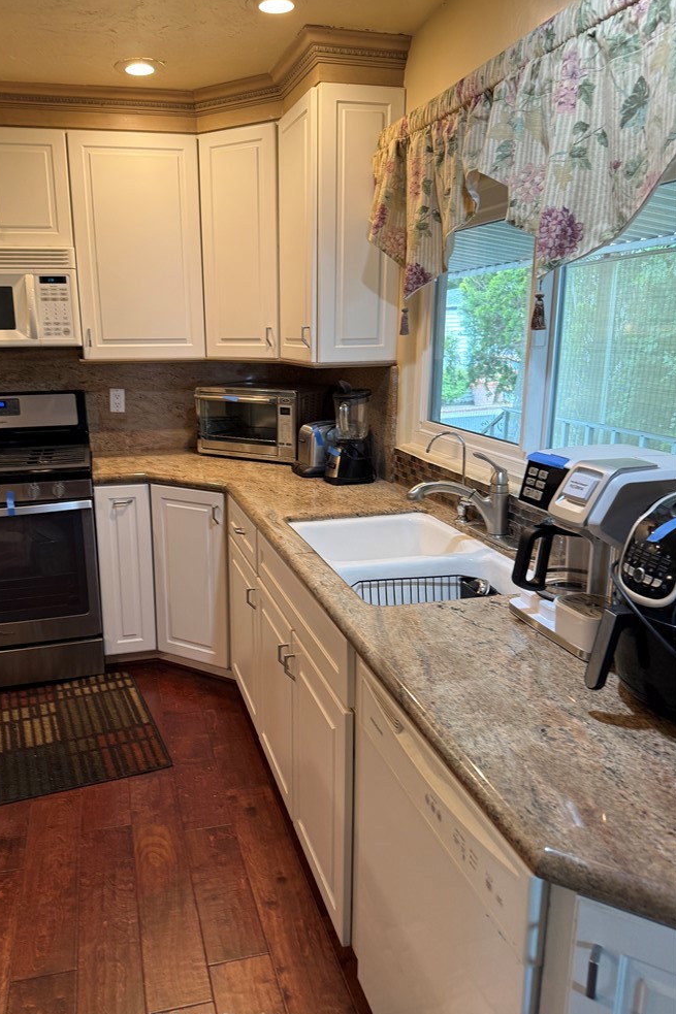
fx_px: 733
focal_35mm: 26
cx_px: 284
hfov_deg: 49.3
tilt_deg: -7.8
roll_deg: +0.5
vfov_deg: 69.4
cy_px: 510
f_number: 1.78
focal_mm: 6.76
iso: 125
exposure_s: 1/60
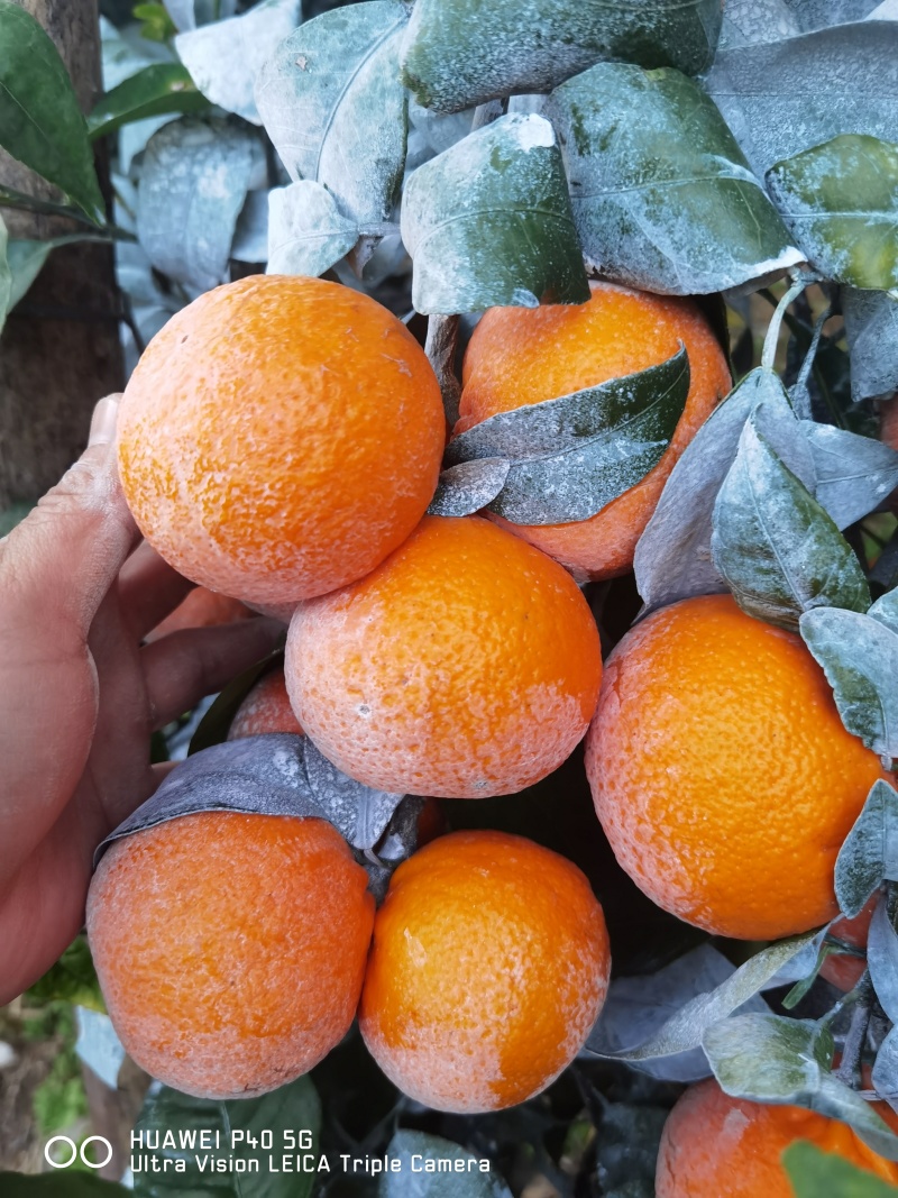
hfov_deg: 51.3
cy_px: 599
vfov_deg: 65.3
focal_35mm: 27
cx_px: 449
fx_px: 934
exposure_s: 1/50
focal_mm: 6.71
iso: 250
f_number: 1.9
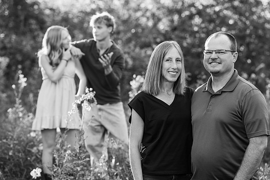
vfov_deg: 11.4
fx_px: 900
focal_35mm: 120
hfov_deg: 17.1
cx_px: 135
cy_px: 90
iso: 400
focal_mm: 120
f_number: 4.5
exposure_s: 1/160
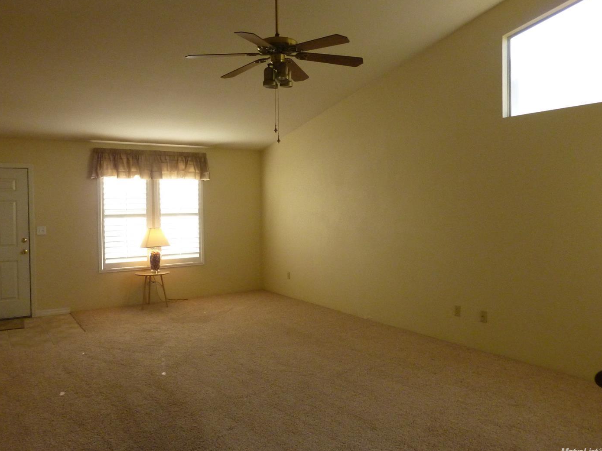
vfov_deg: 51.3
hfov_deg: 65.3
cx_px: 279
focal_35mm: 27
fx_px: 469
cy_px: 213
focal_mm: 4.1
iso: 400
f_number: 4
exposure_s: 1/125
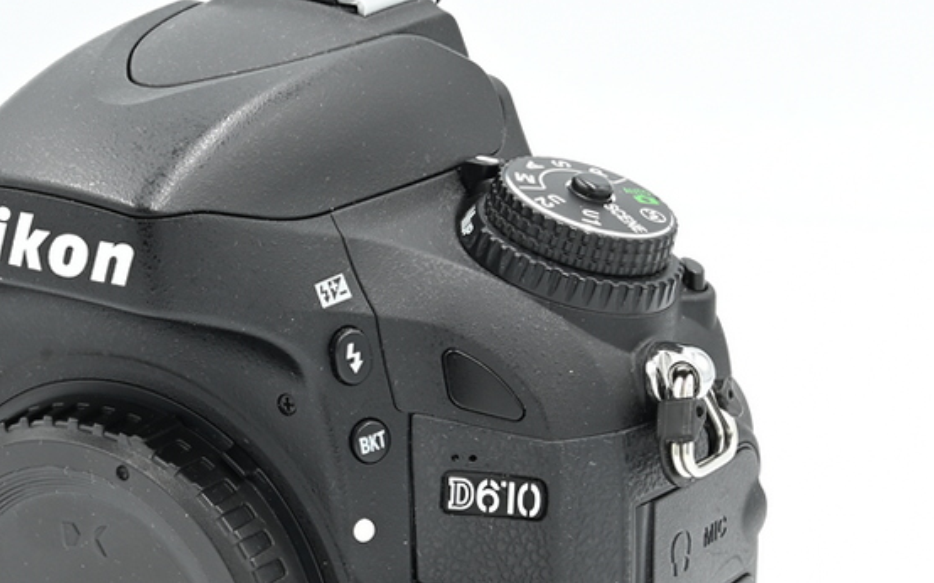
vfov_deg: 8.7
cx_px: 189
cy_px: 454
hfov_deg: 13.9
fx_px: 3817
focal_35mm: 150
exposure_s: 1/15
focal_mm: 56
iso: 200
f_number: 14
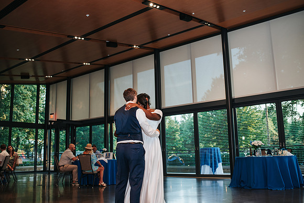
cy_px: 102
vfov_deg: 37.9
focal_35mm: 35
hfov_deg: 54.4
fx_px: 296
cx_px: 152
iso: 360
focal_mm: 35
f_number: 2.8
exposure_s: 1/160
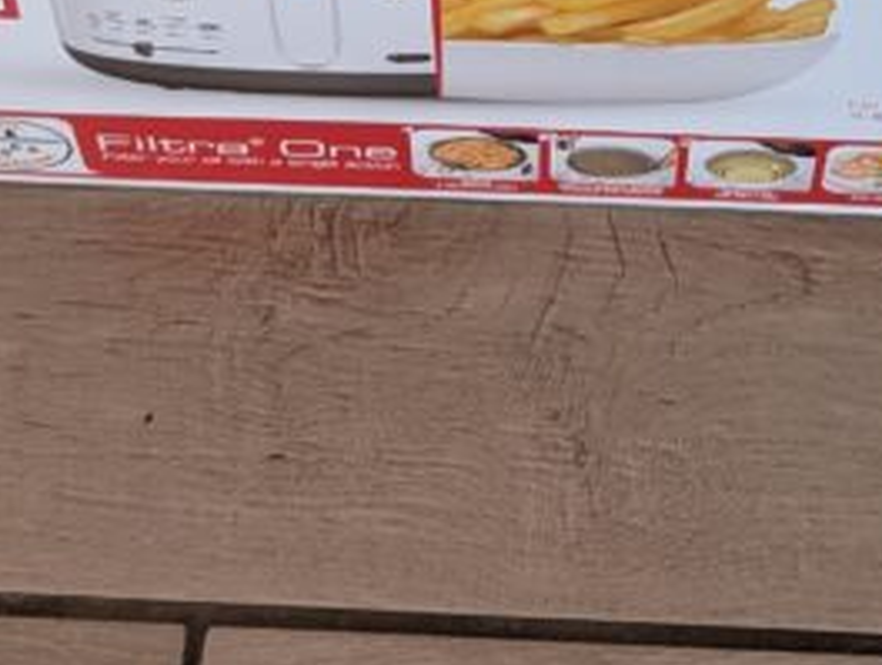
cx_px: 718
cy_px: -520
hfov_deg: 20.8
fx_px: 2374
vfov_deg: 14.2
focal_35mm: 93
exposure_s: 1/166
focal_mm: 6.9
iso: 284
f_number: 1.68
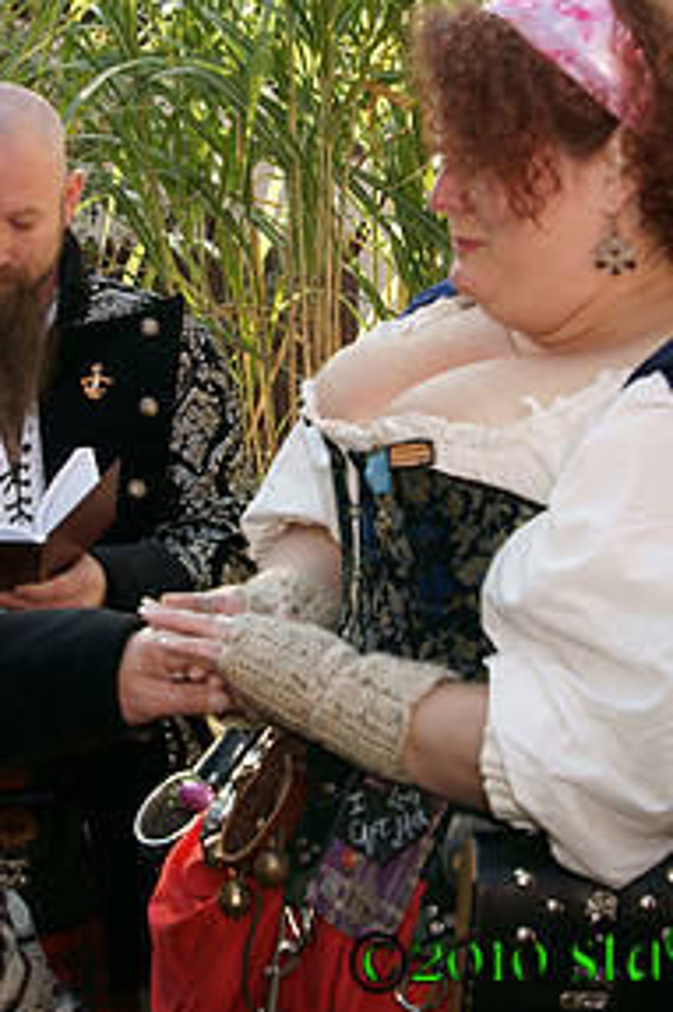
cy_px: 337
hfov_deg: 16.0
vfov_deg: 23.8
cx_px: 229
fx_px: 2386
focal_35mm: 85
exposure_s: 1/160
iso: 400
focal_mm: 28
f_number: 6.3
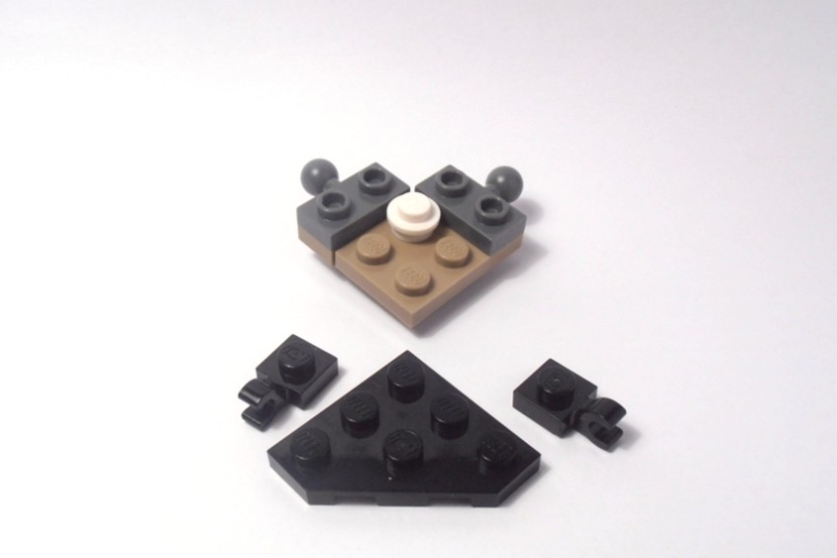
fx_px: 953
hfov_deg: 47.4
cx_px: 412
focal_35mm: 41
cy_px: 304
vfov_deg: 32.6
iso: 80
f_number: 3.9
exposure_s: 1/80
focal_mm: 6.61
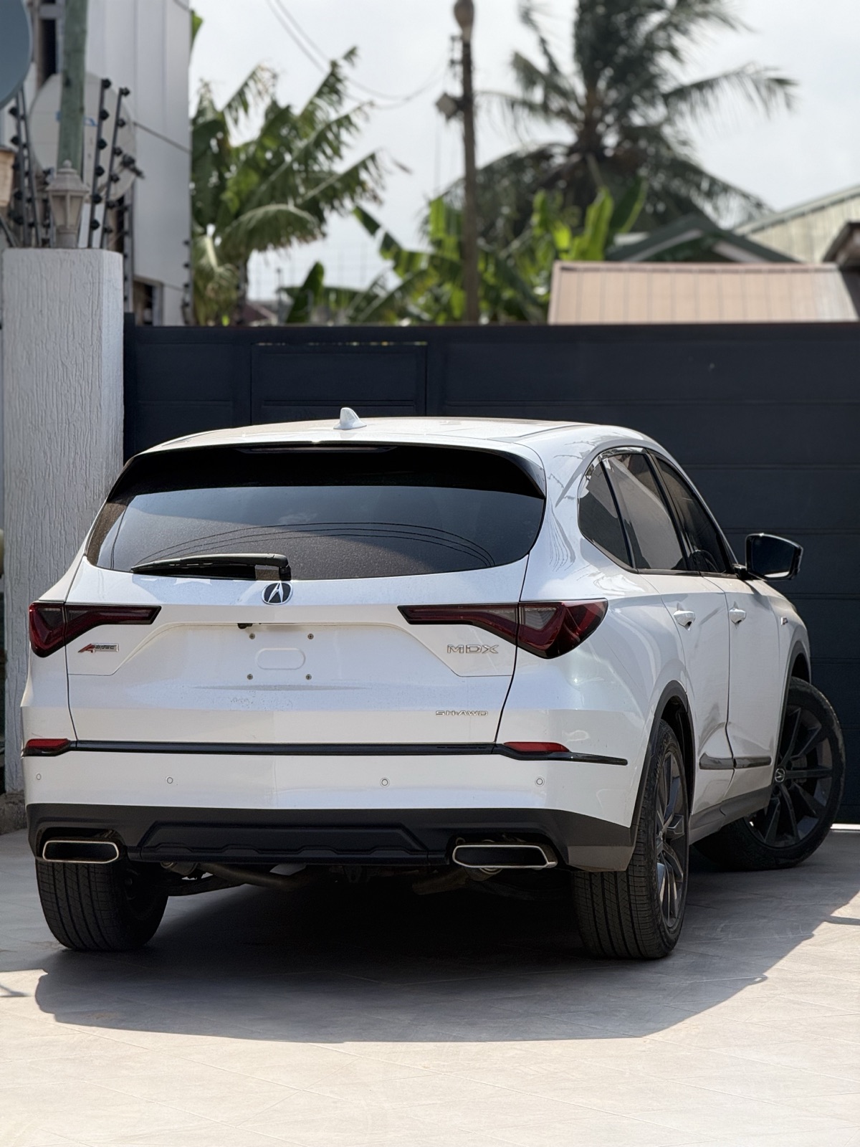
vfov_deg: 16.4
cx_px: 430
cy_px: 574
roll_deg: -0.5
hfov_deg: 12.3
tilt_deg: -0.9
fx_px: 3975
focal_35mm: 120
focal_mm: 15.66
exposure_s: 1/1866
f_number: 2.8
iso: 64
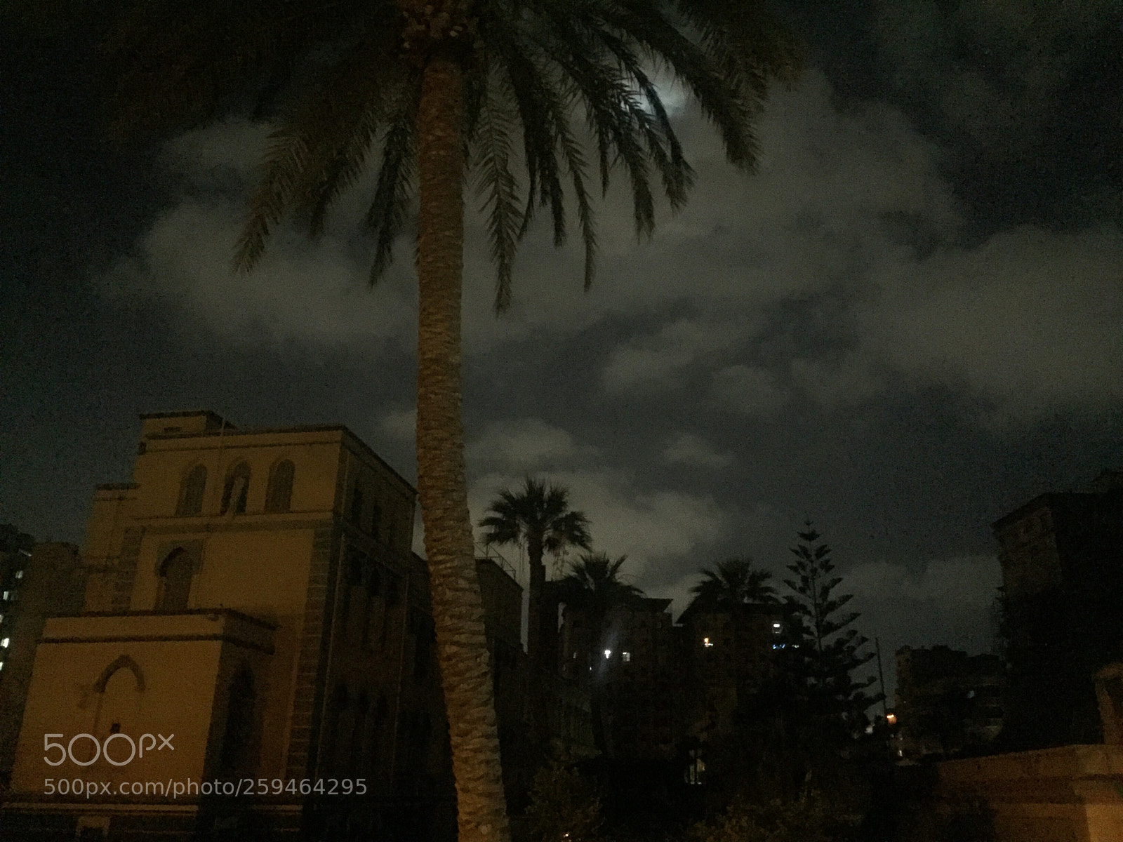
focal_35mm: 29
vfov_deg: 48.2
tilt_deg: +22.0
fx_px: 941
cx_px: 562
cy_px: 421
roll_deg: -1.8
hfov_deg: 61.7
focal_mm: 4.15
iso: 2000
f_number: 2.2
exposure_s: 1/17
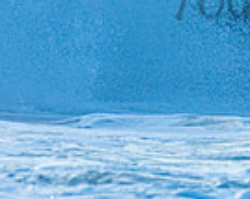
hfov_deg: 0.7
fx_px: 21641
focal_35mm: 2927
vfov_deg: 0.5
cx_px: 360
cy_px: -25
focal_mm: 480
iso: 500
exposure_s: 1/1250
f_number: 5.6
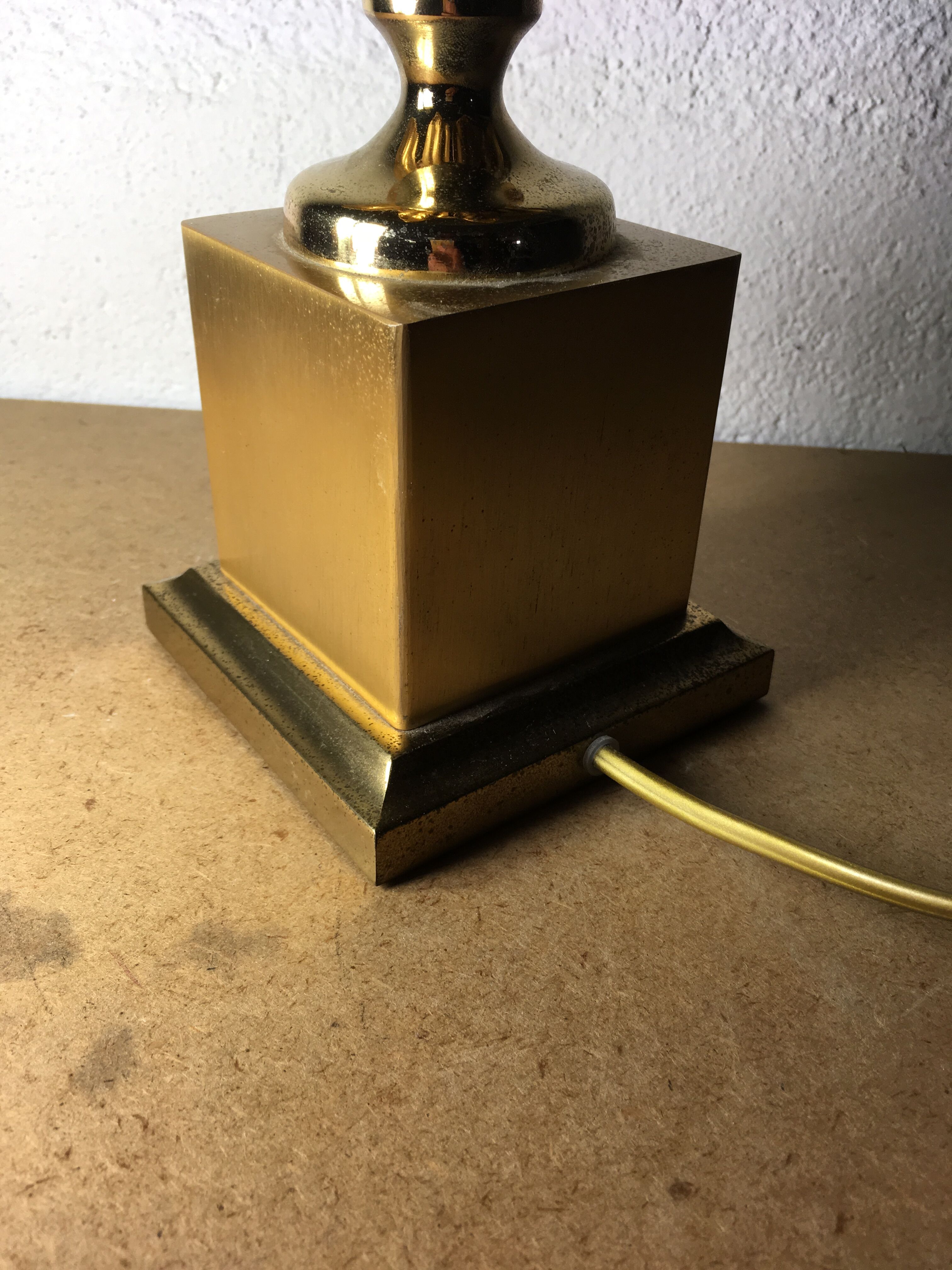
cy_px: 635
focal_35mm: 29
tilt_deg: -32.3
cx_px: 476
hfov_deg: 48.2
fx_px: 1063
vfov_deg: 61.7
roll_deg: -0.7
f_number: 2.2
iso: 32
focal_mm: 4.15
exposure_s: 1/100
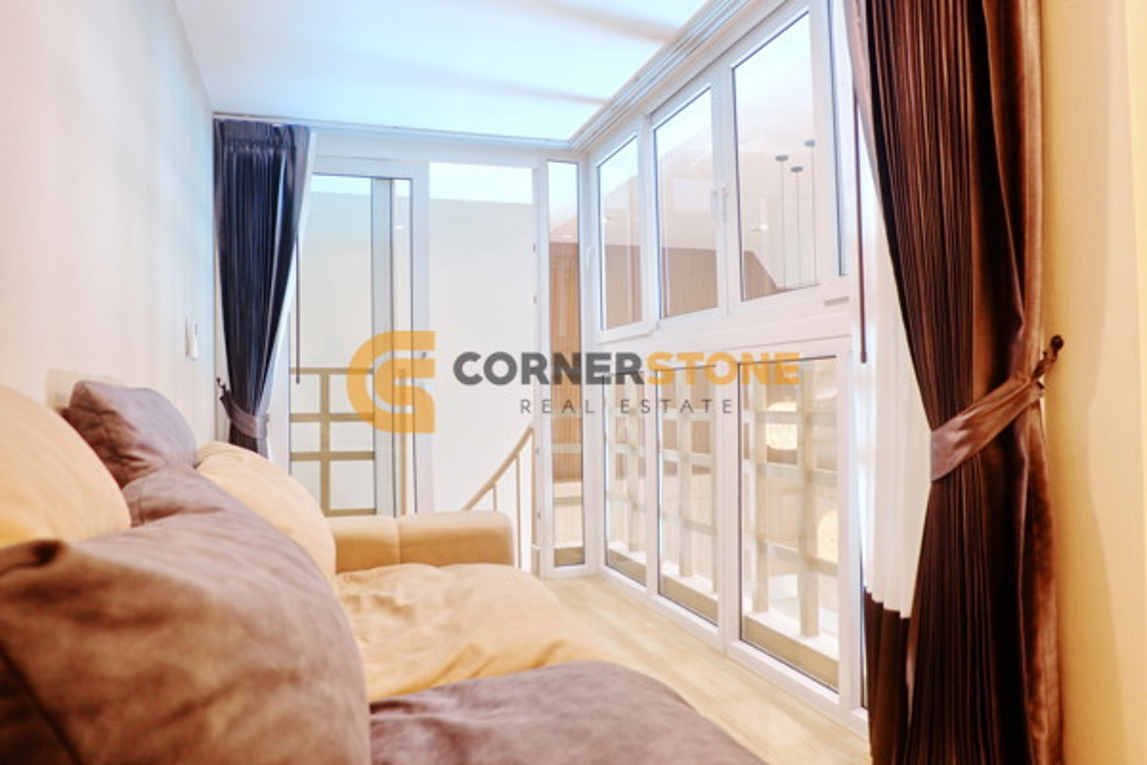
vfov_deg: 53.1
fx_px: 765
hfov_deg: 73.7
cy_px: 382
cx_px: 574
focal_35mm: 24
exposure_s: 1/25
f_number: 3.5
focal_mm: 16
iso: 320
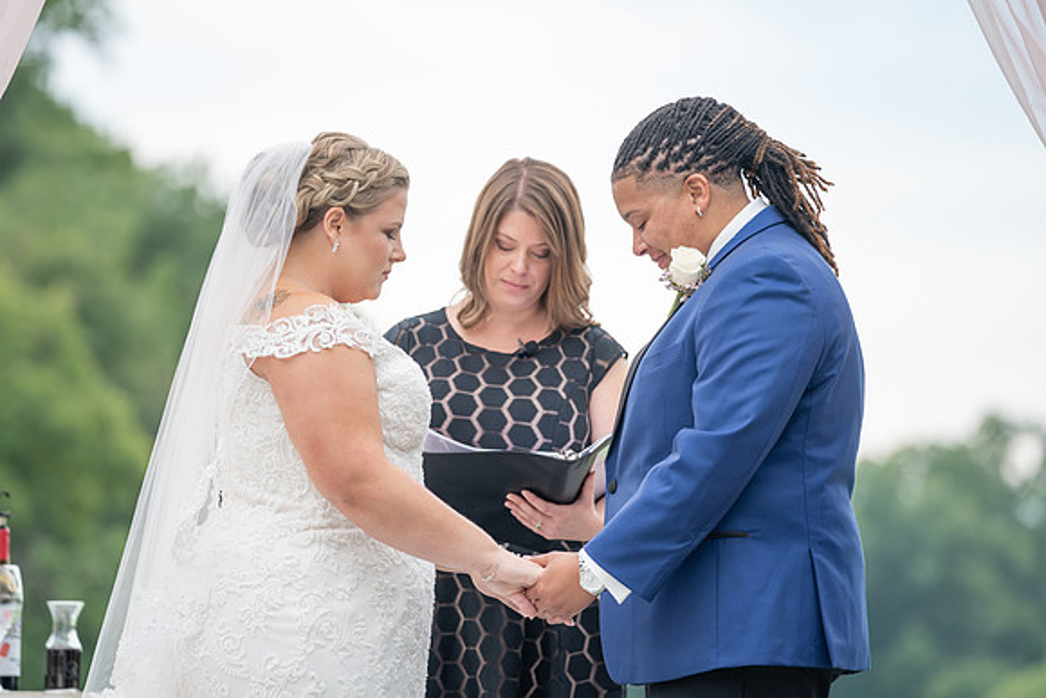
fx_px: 5988
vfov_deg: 6.7
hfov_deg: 10.0
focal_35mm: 206
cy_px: 360
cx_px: 506
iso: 125
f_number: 4
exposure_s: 1/200
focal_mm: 198
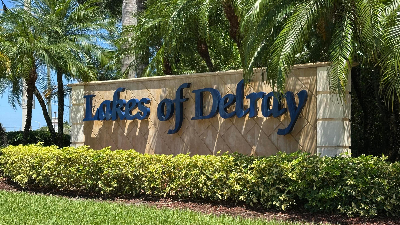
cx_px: 201
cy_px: 115
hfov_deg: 39.2
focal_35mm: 53
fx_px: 562
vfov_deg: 22.6
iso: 64
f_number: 1.78
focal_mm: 6.86
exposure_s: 1/1815
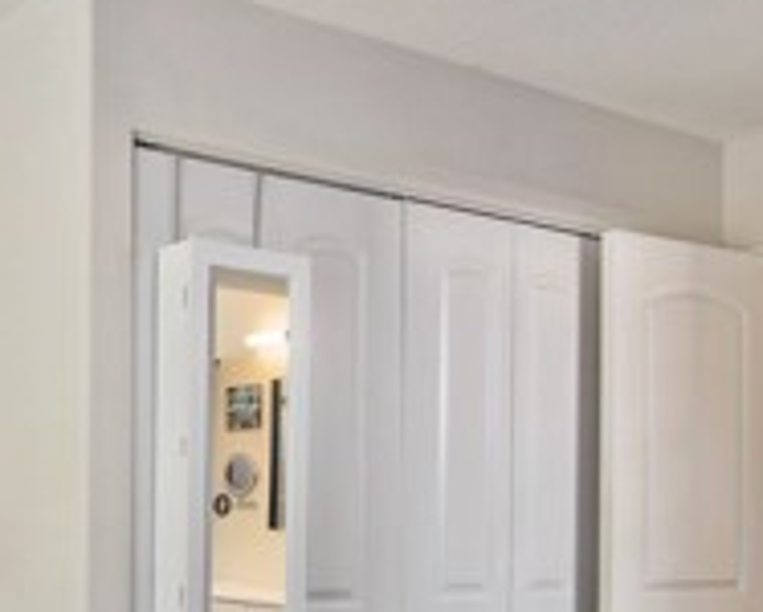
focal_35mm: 45
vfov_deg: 32.6
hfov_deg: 32.2
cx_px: -204
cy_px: 483
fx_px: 1017
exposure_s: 1/160
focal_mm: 14
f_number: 5.6
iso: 400
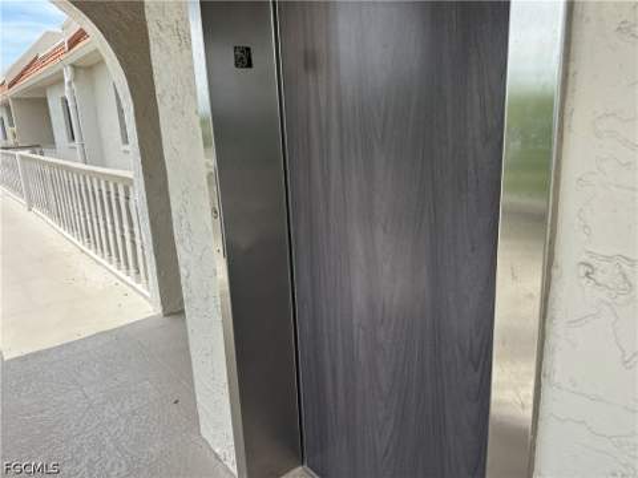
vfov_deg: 56.8
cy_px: 239
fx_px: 442
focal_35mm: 24
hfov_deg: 71.6
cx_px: 319
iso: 80
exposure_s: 1/2591
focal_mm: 6.86
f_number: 1.78
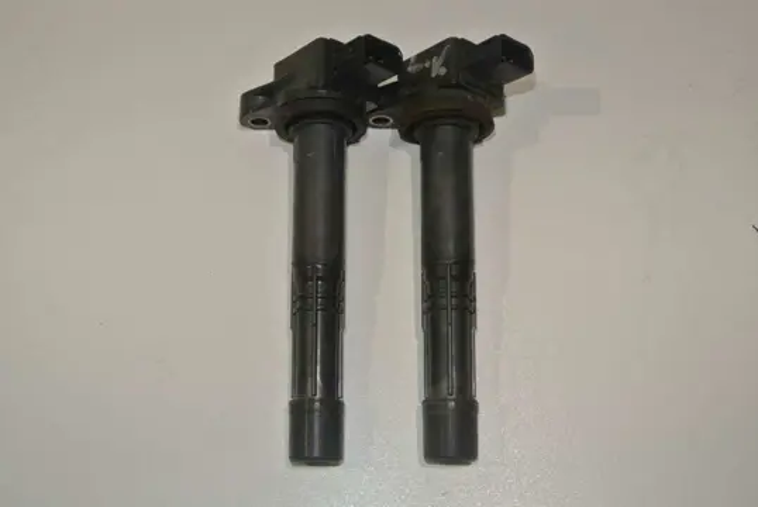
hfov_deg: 44.5
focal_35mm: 44
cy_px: 254
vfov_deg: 30.6
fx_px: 927
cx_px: 379
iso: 200
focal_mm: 16.3
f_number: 4.2
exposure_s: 1/60
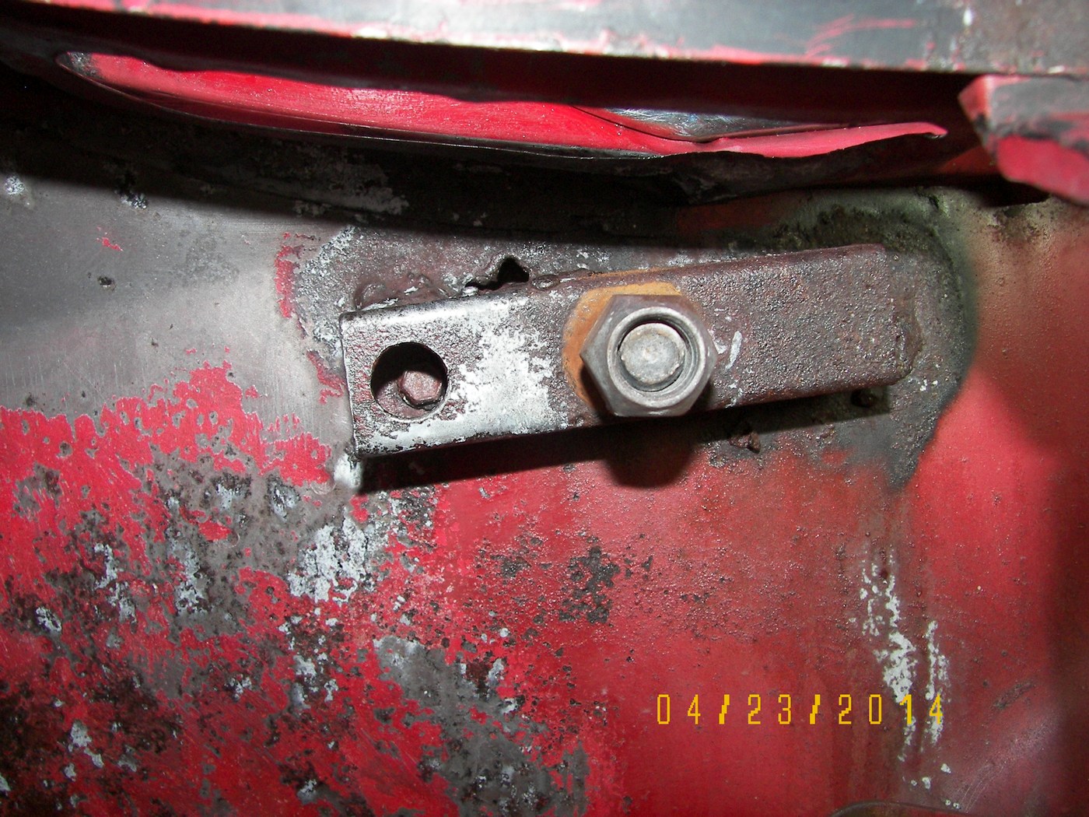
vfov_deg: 39.7
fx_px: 1133
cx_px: 544
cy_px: 408
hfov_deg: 51.4
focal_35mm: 36
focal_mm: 6
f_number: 2.8
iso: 100
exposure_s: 1/30
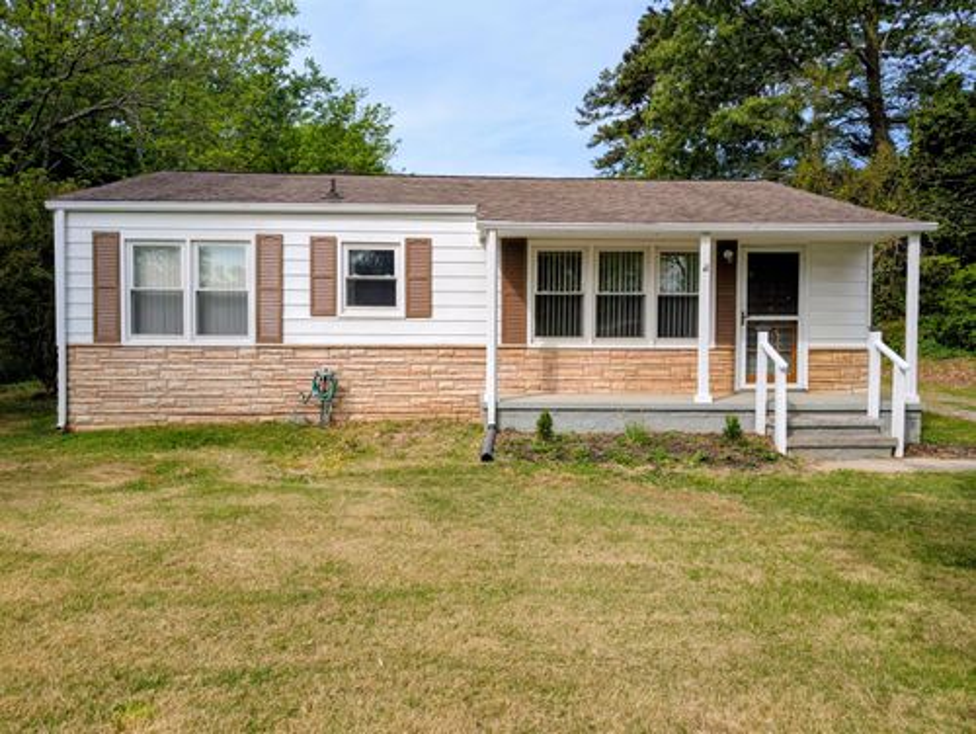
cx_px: 488
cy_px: 367
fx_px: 677
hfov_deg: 71.5
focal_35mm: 24
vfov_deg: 56.9
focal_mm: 6.9
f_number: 1.68
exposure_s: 1/867
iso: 21
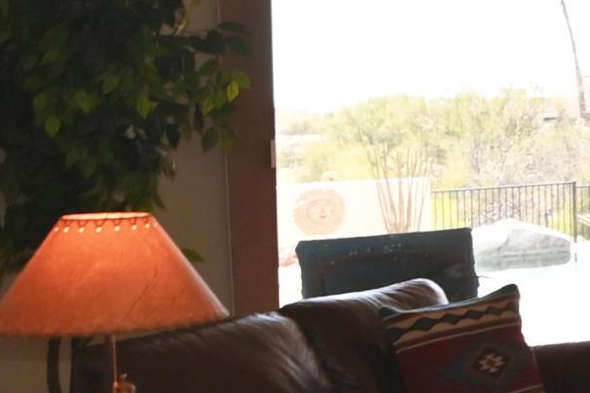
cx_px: 1401
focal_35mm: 90
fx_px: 1475
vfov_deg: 15.2
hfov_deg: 14.7
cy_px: 130
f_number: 5.6
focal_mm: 12
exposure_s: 1/125
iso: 200
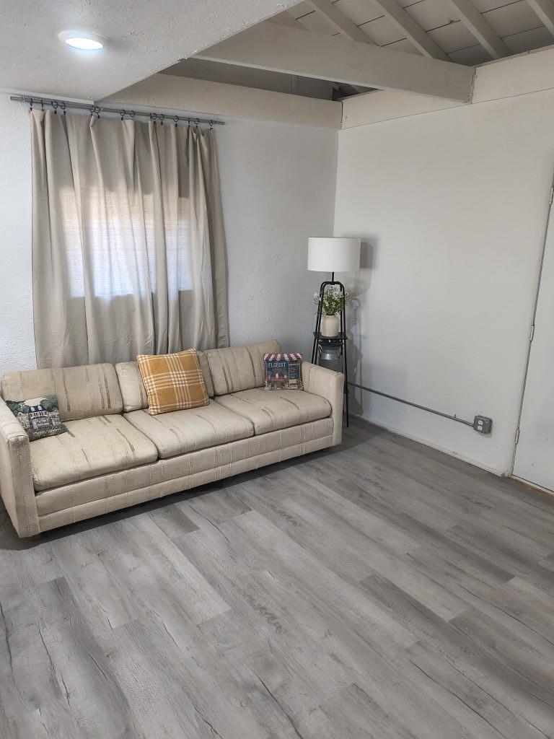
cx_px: 277
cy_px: 370
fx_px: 533
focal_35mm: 25
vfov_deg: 69.4
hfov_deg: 54.9
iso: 979
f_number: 1.7
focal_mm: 4.68
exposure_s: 1/60
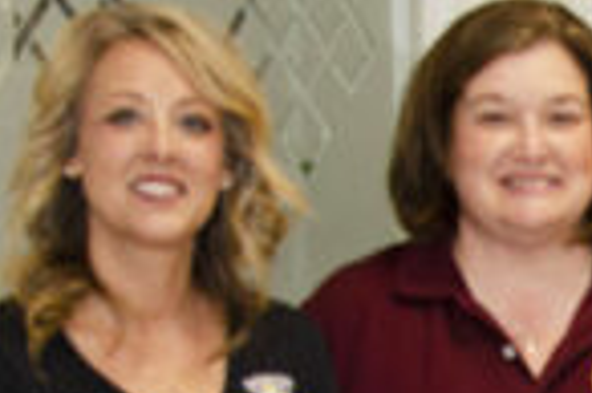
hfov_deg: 10.4
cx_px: 1002
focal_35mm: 189
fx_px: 3104
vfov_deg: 6.9
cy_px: 897
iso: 250
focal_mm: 24
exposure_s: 1/125
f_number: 3.5
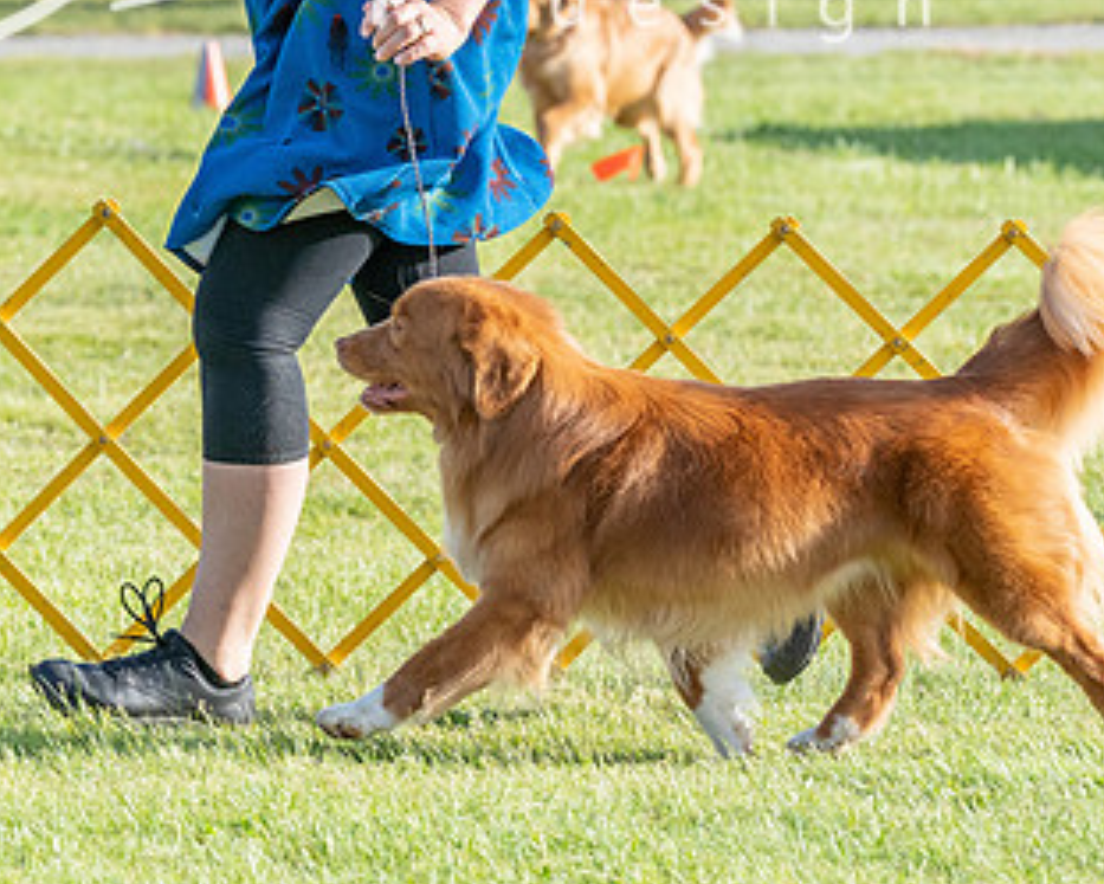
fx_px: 12518
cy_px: 183
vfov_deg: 4.0
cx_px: 380
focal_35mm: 383
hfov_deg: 5.0
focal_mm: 171
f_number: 6.3
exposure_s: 1/1250
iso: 800
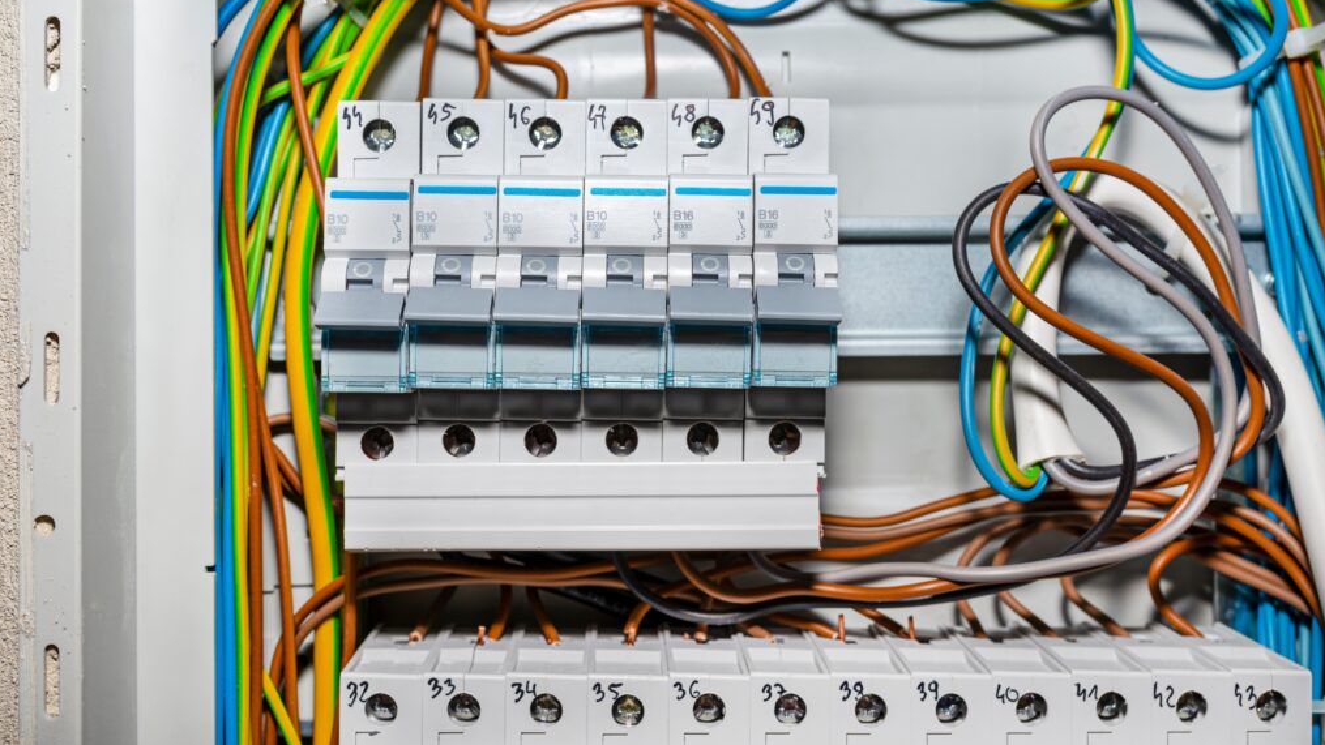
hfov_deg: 54.0
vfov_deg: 31.9
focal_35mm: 37
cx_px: 659
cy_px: 308
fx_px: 1300
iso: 100
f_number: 8
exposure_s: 1/60
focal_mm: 35
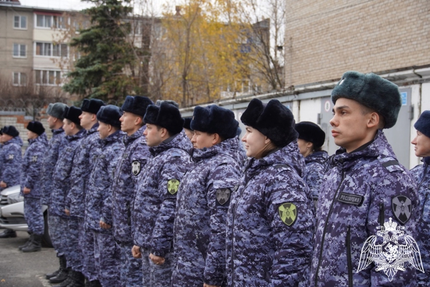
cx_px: 215
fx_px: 771
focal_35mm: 64
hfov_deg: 31.2
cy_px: 144
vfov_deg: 21.1
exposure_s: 1/160
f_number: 5
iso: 250
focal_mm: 43
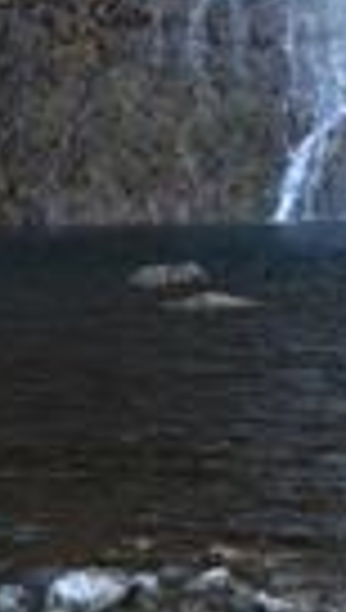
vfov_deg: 12.9
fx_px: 2581
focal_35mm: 159
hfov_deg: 7.2
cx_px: 867
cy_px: -279
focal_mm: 18
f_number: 5.6
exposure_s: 1/125
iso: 400
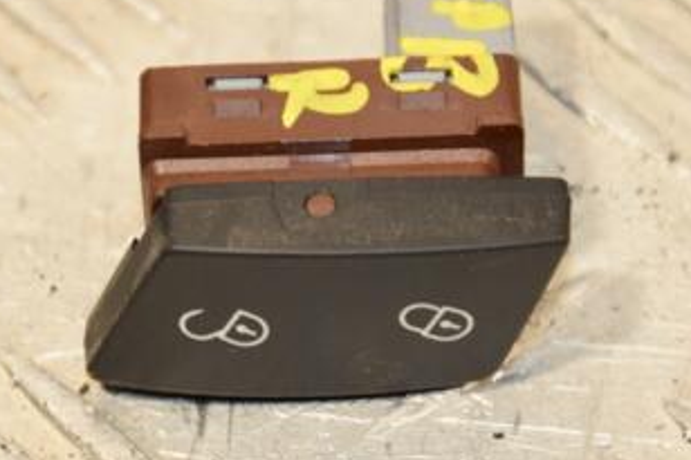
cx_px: 289
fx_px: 5889
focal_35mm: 307
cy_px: 272
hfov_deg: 6.7
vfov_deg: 4.5
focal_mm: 105
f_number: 7.1
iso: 800
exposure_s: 1/200
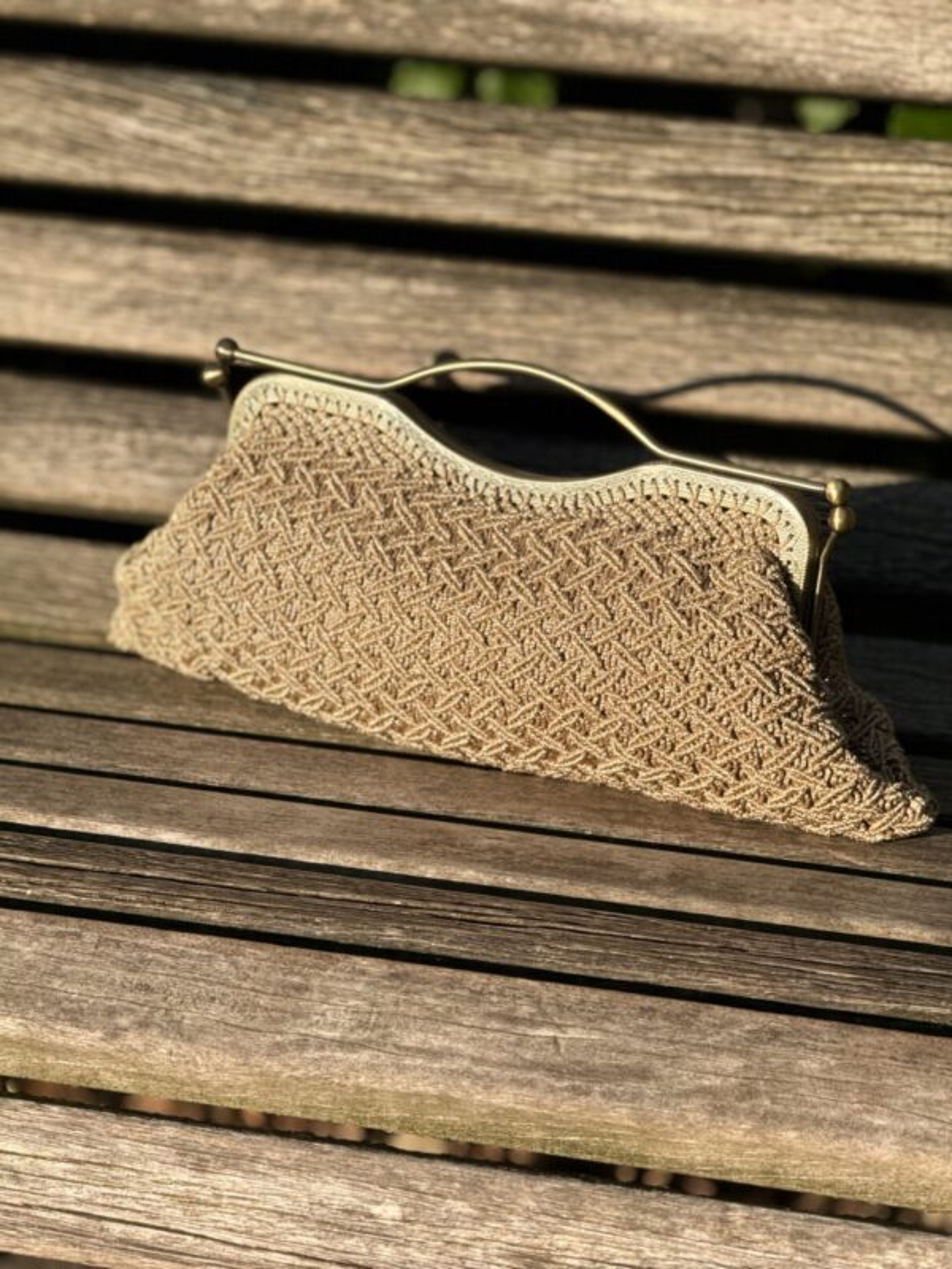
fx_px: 4400
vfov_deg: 16.4
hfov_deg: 12.3
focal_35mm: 120
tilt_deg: -24.0
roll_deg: -1.1
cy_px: 634
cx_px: 476
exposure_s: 1/572
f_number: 2.8
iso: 50
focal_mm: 15.66
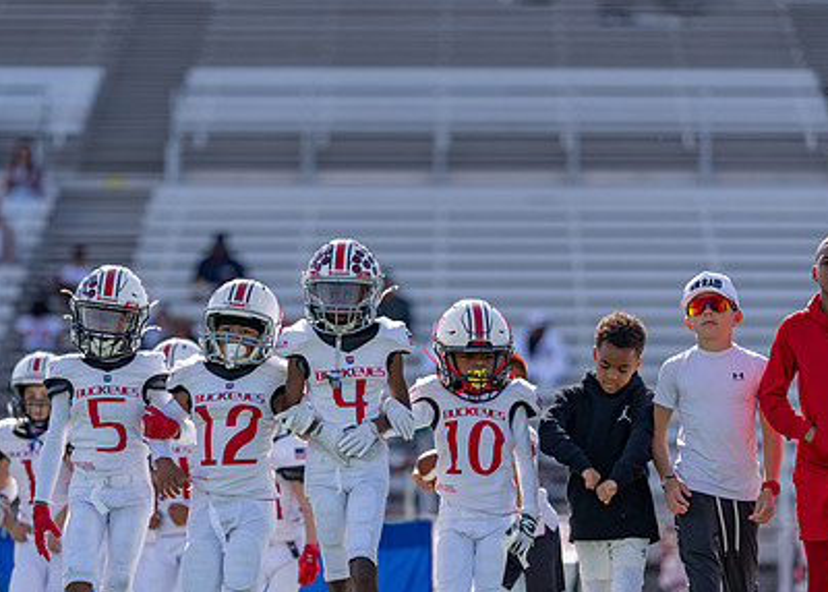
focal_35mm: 205
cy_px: 393
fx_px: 4822
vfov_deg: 7.0
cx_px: 366
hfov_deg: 9.8
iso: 100
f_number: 1.8
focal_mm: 135
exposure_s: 1/5000
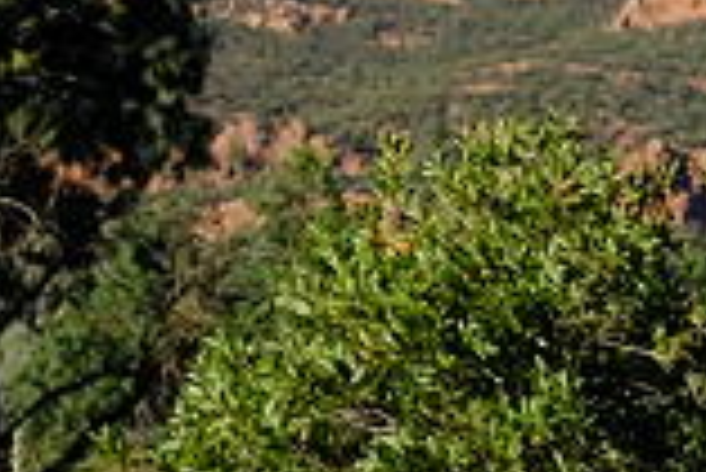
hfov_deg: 5.9
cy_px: 1023
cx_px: 1911
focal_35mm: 332
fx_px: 6517
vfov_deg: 4.1
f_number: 5.6
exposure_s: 1/420
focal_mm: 34.3
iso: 200
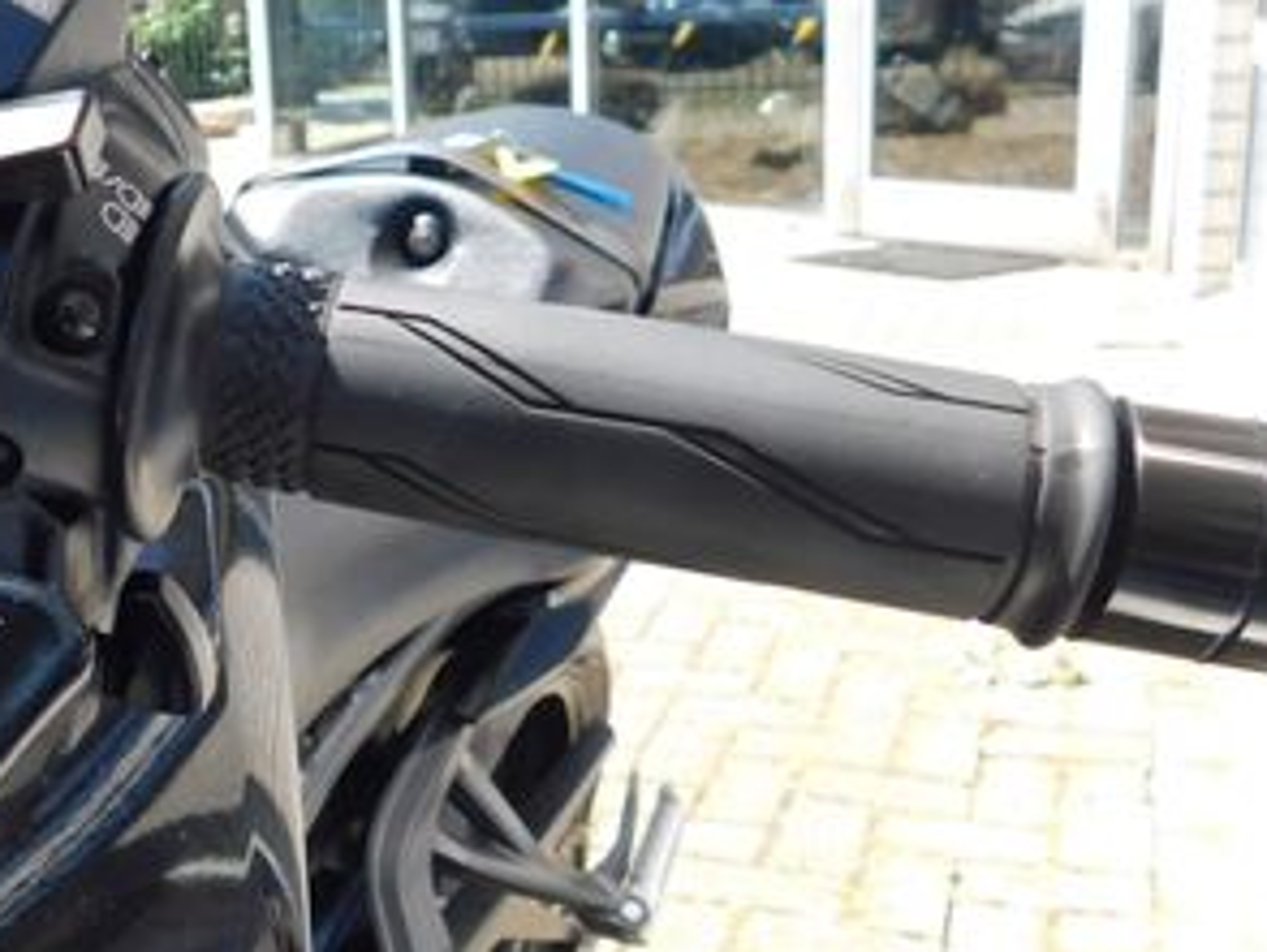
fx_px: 1832
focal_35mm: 50
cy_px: 547
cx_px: 220
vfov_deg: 29.1
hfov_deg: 36.6
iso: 125
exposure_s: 1/400
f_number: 3
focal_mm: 4
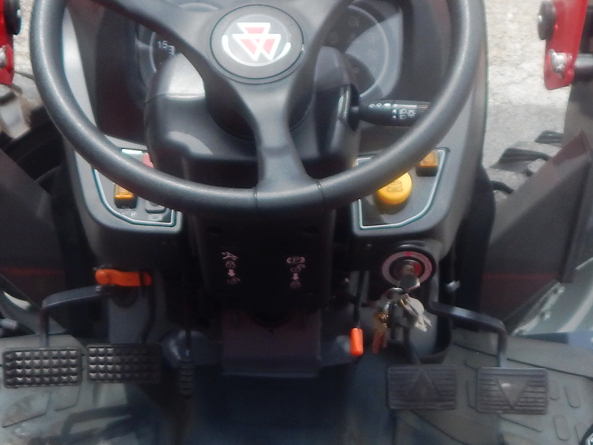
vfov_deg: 24.4
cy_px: 353
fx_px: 1011
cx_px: 280
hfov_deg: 32.7
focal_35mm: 59
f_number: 3
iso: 125
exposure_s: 1/800
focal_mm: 4
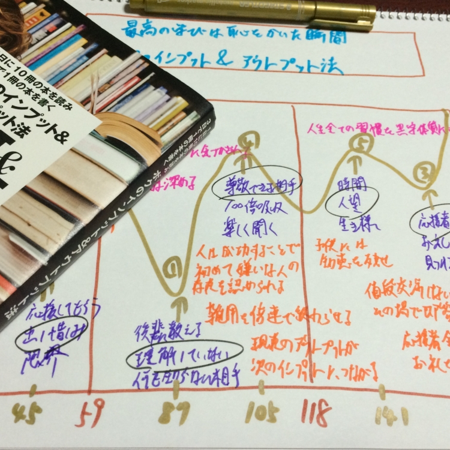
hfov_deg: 47.2
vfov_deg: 47.2
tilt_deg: -58.4
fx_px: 515
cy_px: 224
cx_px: 213
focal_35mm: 35
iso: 125
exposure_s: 1/30
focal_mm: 4.15
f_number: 2.2
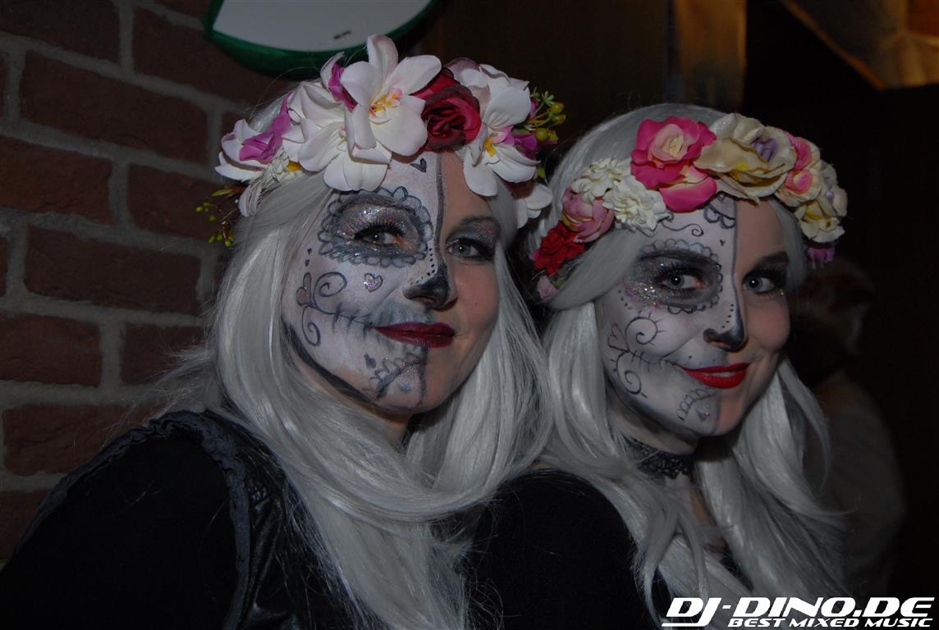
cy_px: 315
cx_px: 470
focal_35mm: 44
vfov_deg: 31.0
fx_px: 1137
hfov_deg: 44.9
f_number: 5.6
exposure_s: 1/13
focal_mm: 29
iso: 400
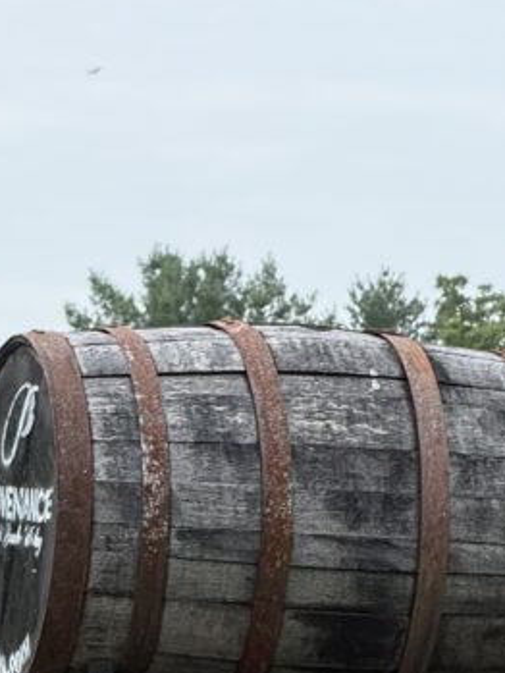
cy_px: 964
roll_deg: -1.9
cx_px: -54
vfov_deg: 5.6
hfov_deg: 4.2
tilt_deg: +0.8
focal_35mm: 352
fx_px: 6843
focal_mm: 15.66
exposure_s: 1/776
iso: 64
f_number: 2.8
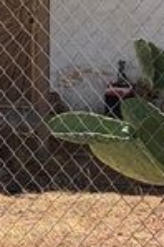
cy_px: -32
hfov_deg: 11.3
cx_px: 45
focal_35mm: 121
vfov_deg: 16.4
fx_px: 829
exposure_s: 1/1848
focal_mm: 5.96
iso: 50
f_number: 1.6
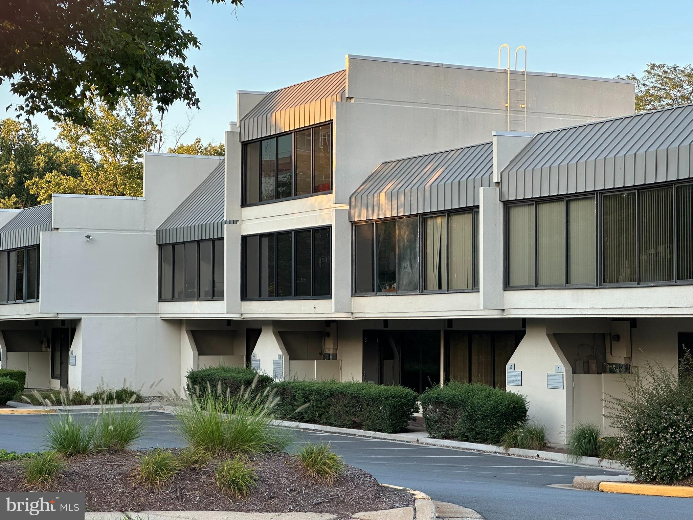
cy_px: 260
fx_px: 1542
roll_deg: -0.8
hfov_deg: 25.3
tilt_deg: +3.0
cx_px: 346
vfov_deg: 19.1
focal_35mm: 77
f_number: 2.8
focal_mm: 9
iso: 40
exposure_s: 1/99
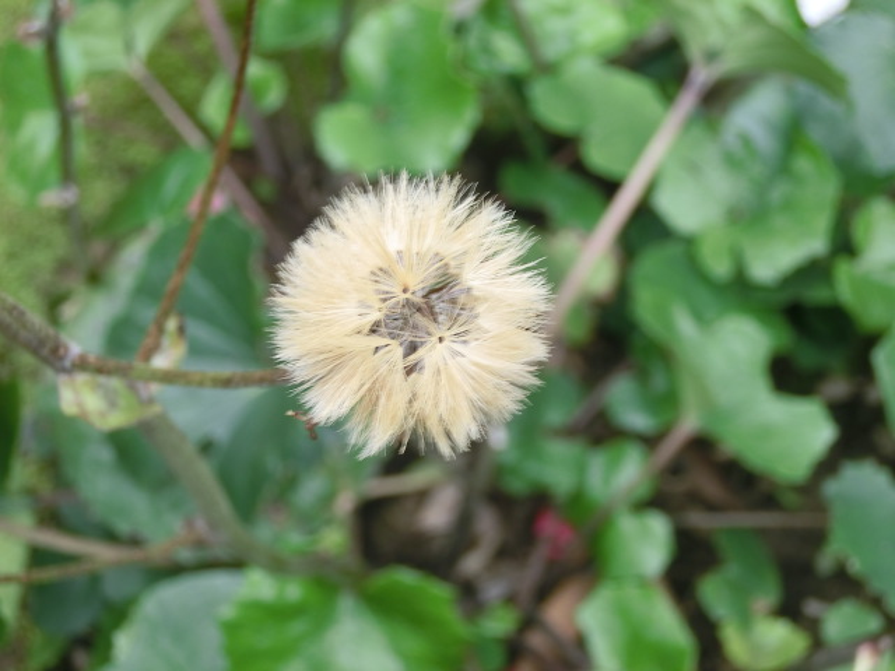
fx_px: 1784
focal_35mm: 69
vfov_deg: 21.3
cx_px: 448
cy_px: 336
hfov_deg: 28.2
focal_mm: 12.29
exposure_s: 1/60
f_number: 4.8
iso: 80
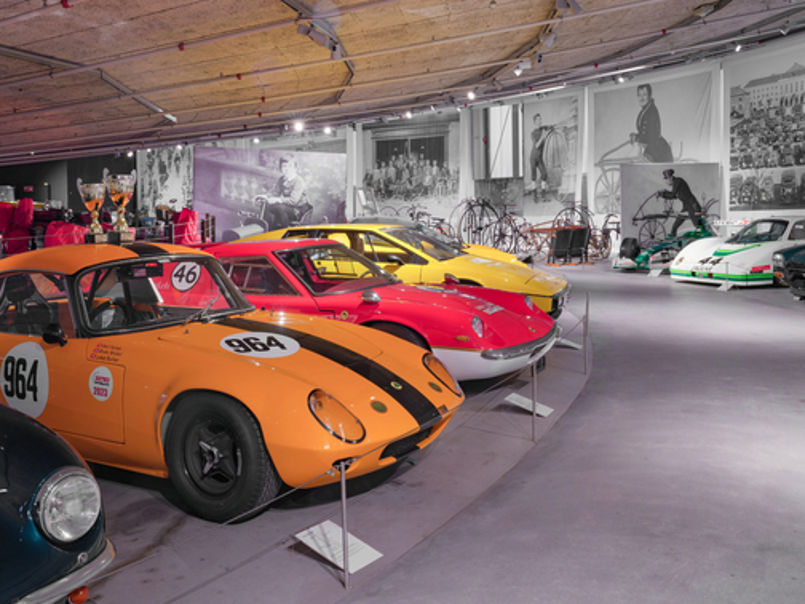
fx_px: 860
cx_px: 414
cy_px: 296
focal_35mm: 37
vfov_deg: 38.7
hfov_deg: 50.1
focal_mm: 44
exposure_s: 2
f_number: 16
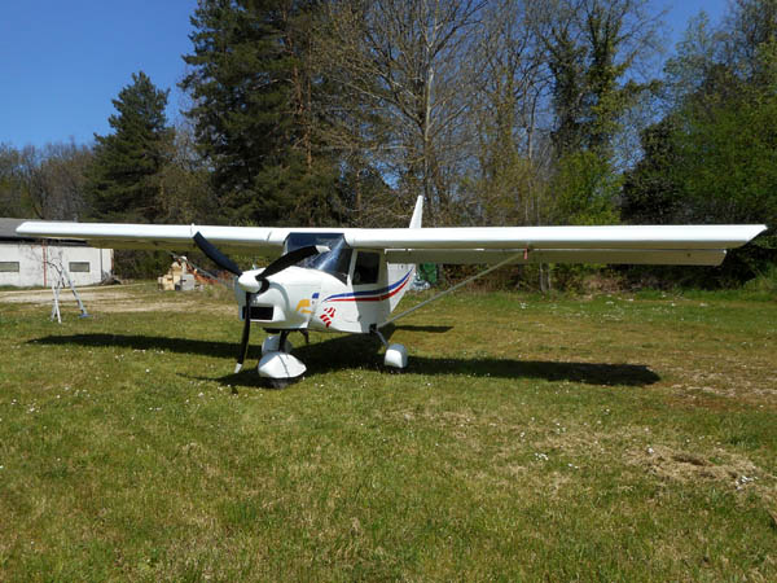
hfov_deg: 69.4
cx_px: 388
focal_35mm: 25
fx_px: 561
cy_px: 292
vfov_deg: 54.9
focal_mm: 4.5
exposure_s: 1/1000
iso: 80
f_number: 3.7
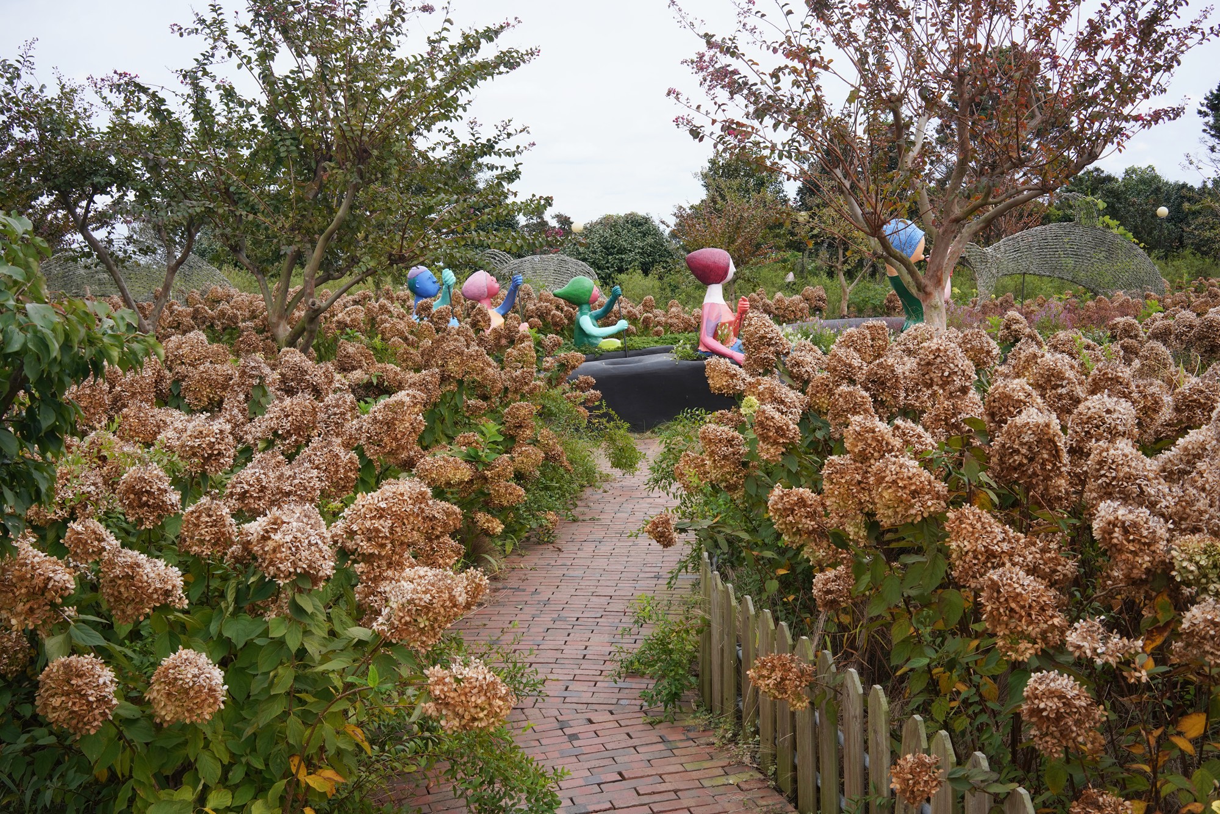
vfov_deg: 37.9
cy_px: 407
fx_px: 1186
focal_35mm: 35
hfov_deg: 54.4
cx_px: 610
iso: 400
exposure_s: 1/100
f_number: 10
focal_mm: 35
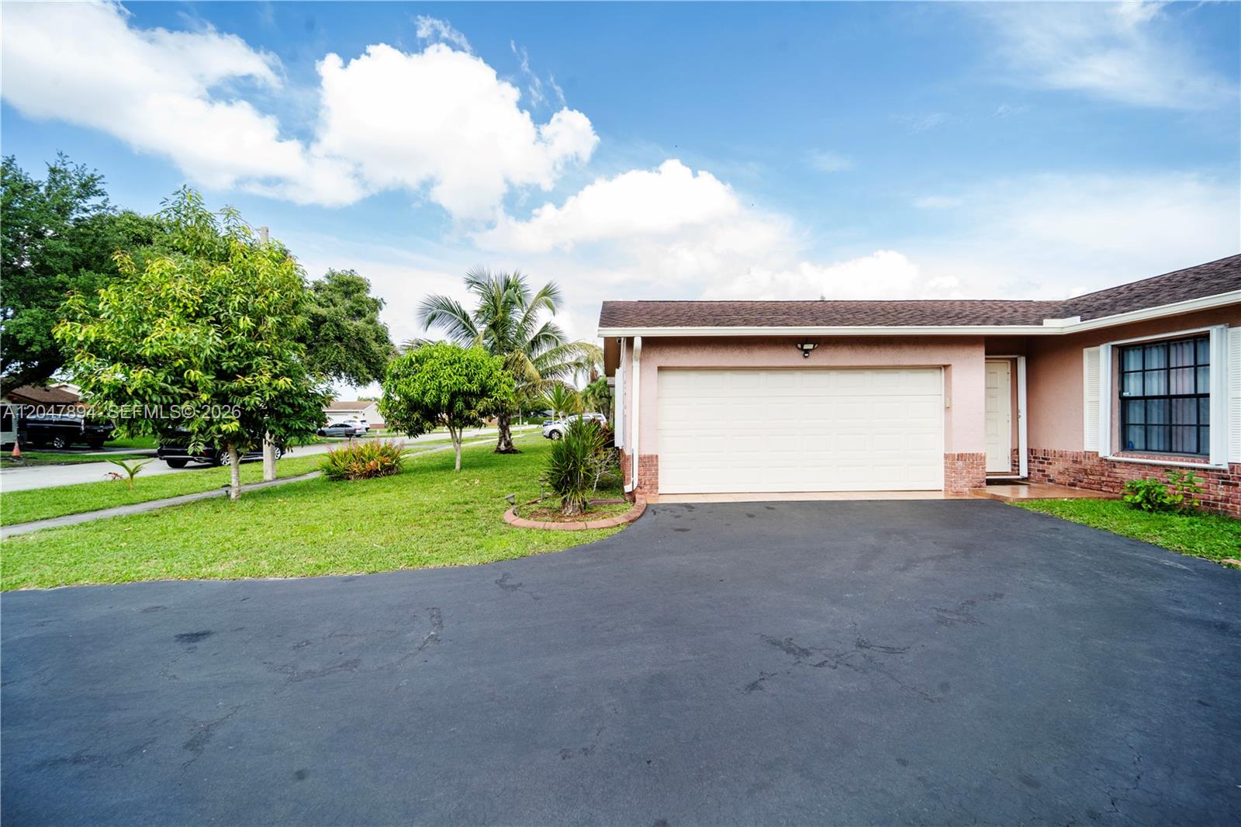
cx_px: 620
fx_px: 482
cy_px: 414
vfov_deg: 81.2
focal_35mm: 14
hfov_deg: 104.3
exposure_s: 1/200
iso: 640
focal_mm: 14
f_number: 10
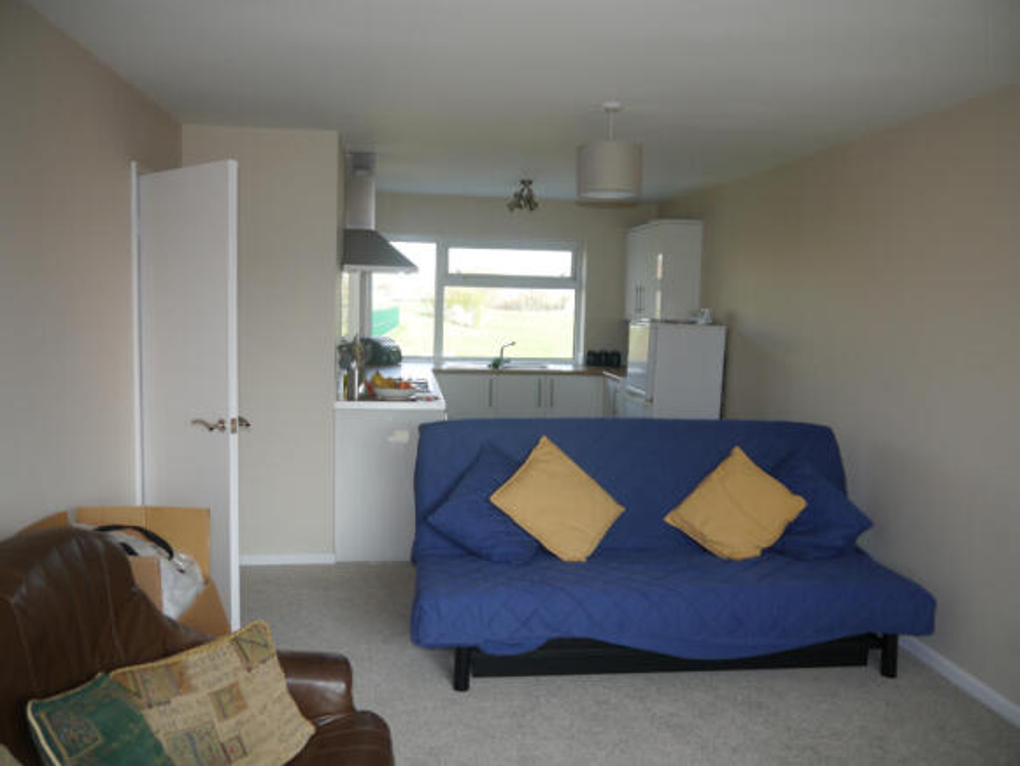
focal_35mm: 28
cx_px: 510
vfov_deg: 49.8
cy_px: 383
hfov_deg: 63.4
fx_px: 825
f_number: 3.5
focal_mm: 14
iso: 160
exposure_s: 1/160
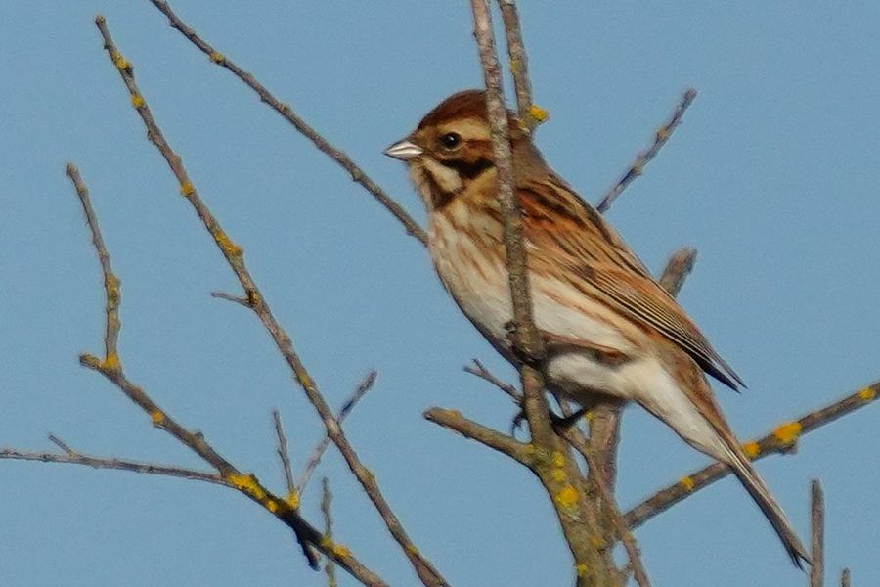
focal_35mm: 600
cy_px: 294
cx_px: 440
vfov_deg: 2.3
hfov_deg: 3.4
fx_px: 14666
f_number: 6.3
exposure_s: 1/3200
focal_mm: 600
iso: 400
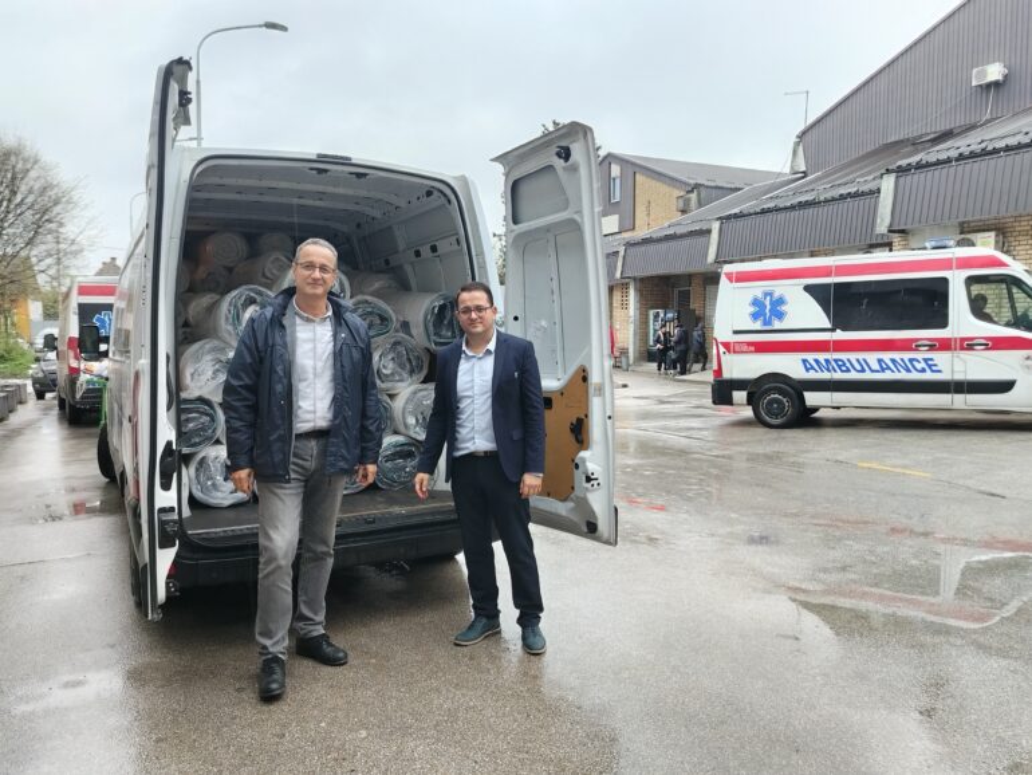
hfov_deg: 65.3
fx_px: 805
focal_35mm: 27
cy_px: 388
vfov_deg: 51.4
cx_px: 516
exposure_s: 1/50
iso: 188
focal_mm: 5.25
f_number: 1.75
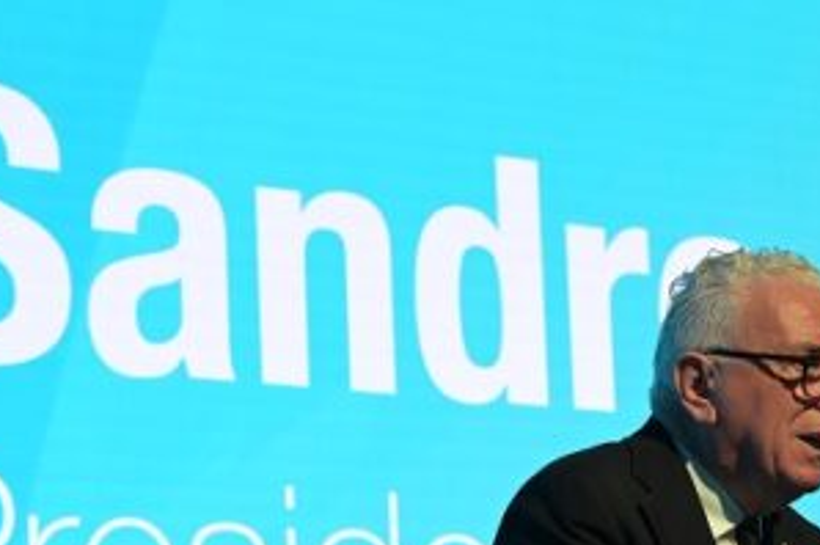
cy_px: 453
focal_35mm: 123
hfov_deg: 16.5
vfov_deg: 11.1
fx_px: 2799
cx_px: 696
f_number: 6.3
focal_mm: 61
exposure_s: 1/125
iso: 3200
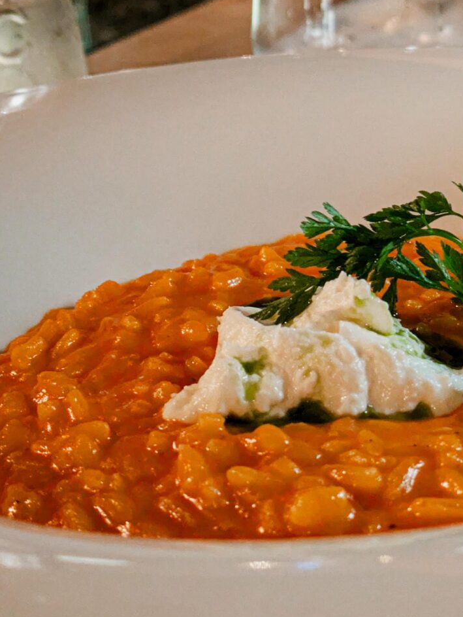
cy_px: 257
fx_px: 1443
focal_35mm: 81
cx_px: 346
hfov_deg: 18.1
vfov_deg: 24.1
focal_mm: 5.43
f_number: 1.89
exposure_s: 1/25
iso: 615
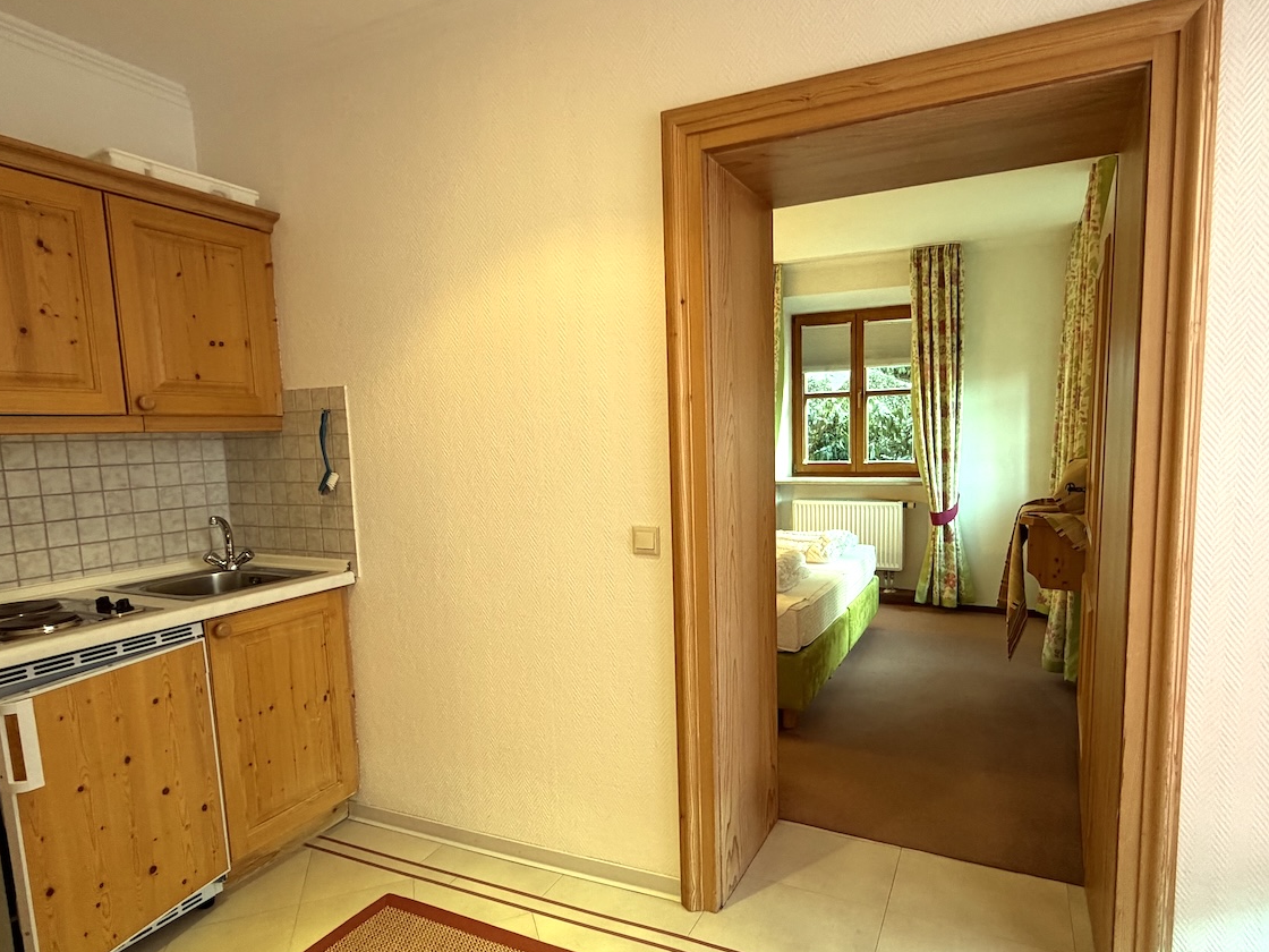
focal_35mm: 20
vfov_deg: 65.9
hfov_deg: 81.6
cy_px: 518
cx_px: 691
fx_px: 733
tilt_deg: -7.0
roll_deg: +1.7
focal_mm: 2.22
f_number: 2.2
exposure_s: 1/50
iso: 200
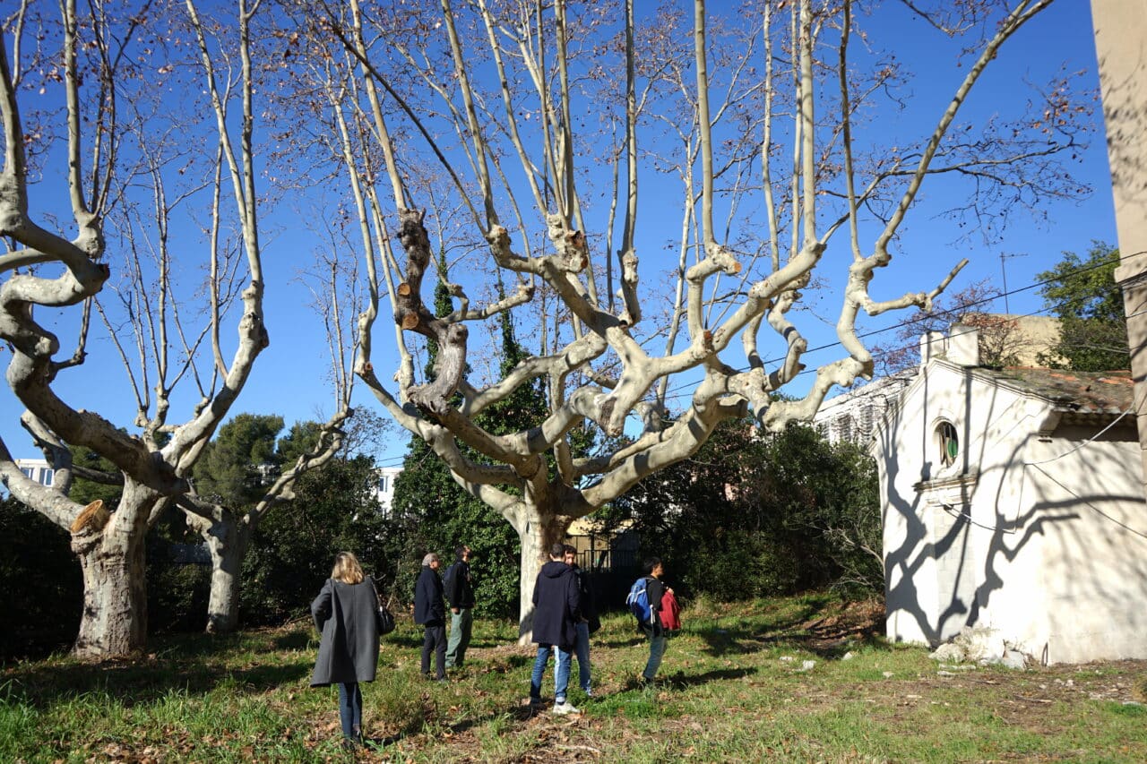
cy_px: 382
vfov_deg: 46.4
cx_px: 574
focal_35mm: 28
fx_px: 892
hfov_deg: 65.5
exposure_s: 1/320
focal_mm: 28
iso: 64
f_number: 4.5
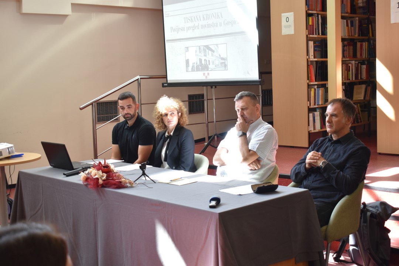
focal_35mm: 51
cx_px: 200
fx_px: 565
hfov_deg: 38.9
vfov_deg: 26.5
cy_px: 133
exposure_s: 1/30
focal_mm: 34
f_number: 4.5
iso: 400
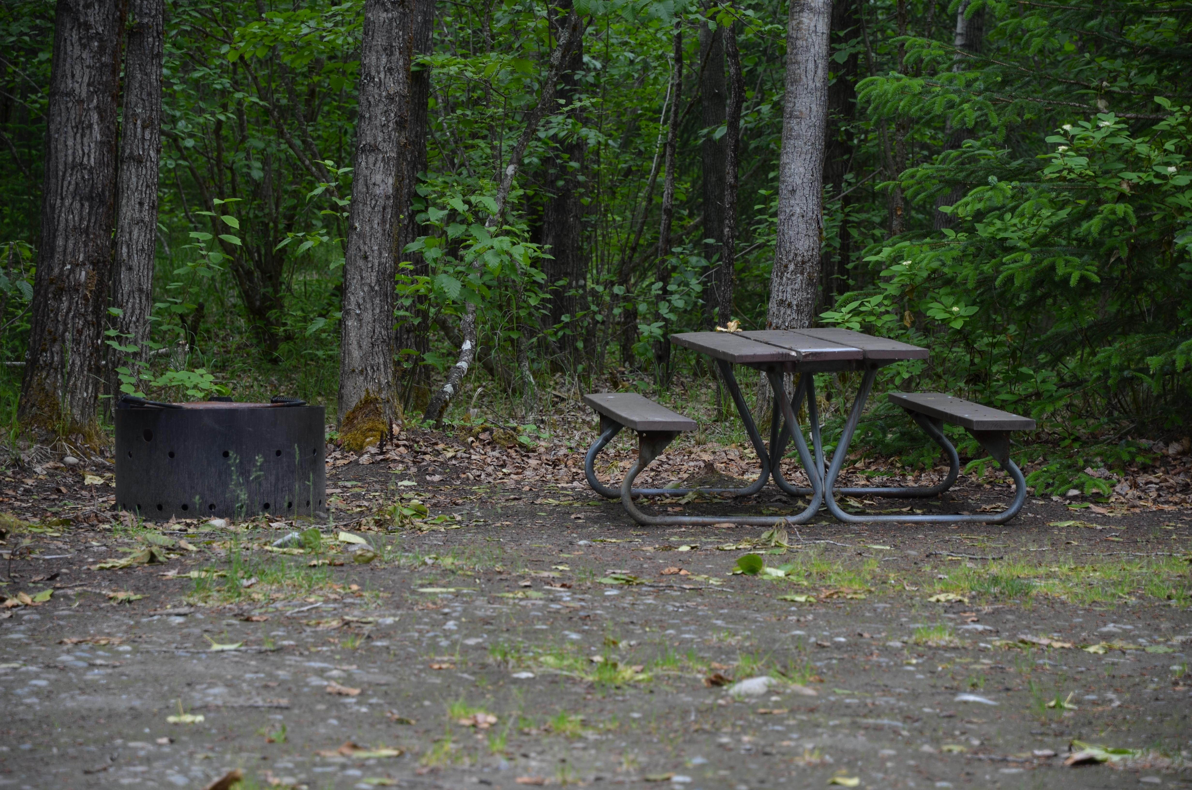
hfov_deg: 17.1
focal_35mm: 120
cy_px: 395
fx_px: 3965
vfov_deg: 11.4
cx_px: 596
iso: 100
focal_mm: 80
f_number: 4
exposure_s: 1/100
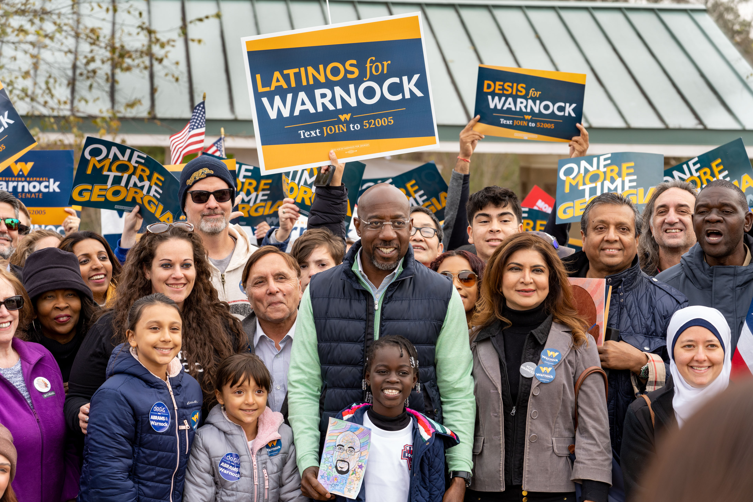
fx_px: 2259
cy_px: 251
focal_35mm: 108
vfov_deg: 12.7
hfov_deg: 18.9
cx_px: 376
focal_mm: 108
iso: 400
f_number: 6.3
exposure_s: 1/250
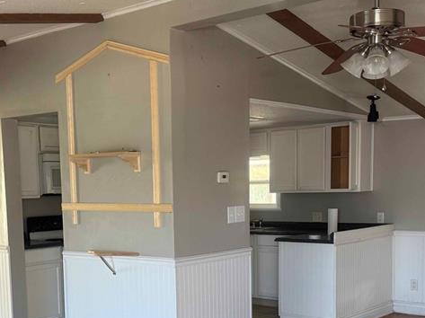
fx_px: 638
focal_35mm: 52
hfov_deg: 36.7
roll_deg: +2.5
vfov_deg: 27.5
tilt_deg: -5.4
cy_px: 252
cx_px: 173
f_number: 1.78
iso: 200
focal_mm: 6.76
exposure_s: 1/64
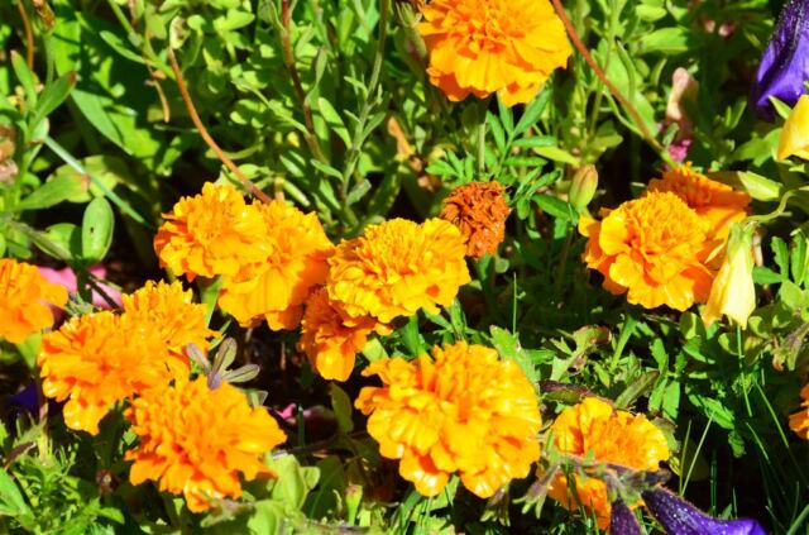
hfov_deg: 13.1
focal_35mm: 158
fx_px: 3530
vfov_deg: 8.7
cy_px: 268
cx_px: 404
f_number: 14
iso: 200
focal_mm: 105
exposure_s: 1/200
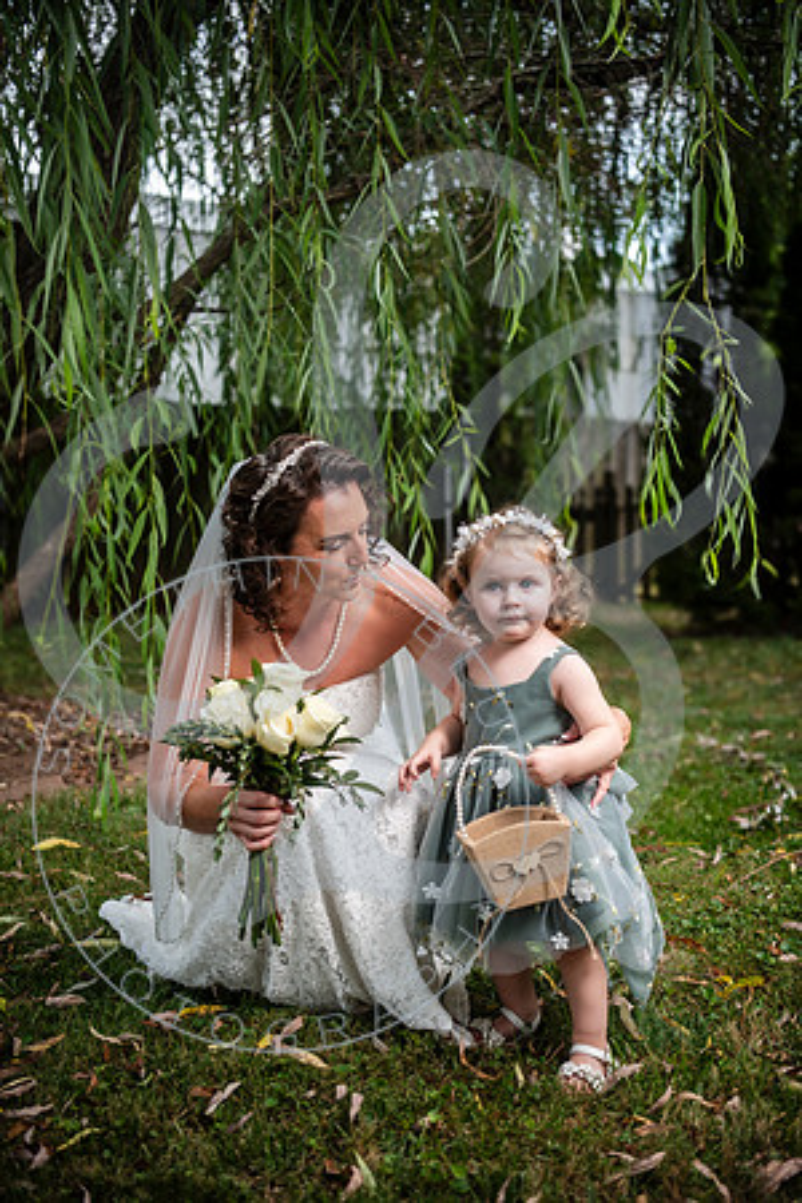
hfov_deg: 33.4
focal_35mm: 40
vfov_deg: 48.5
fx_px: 1337
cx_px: 401
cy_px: 602
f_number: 2.8
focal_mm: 40
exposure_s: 1/250
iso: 100
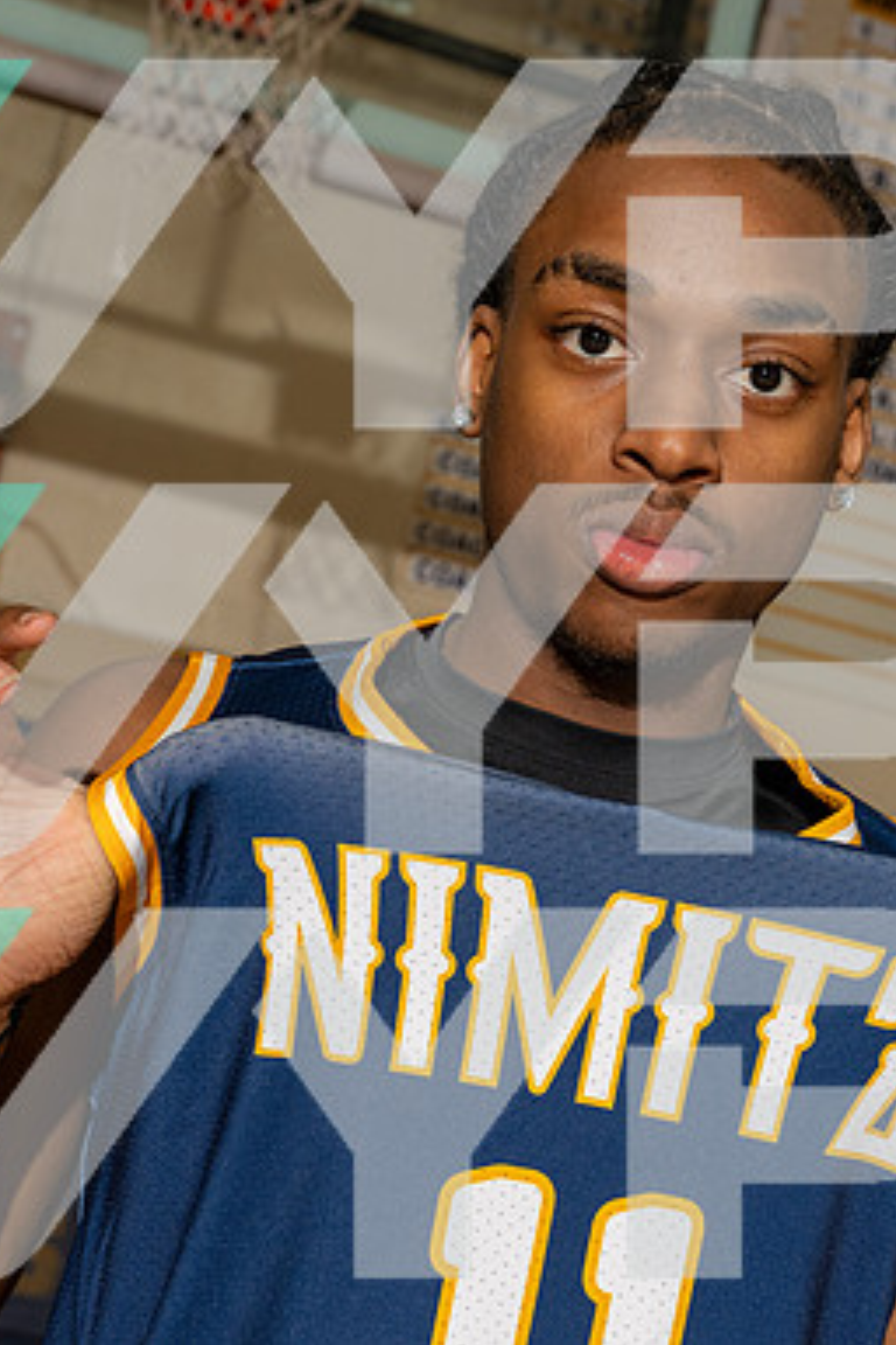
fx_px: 2762
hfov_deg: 18.4
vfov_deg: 27.3
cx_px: 570
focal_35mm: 74
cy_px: 671
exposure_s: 1/250
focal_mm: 49
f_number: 8
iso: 800
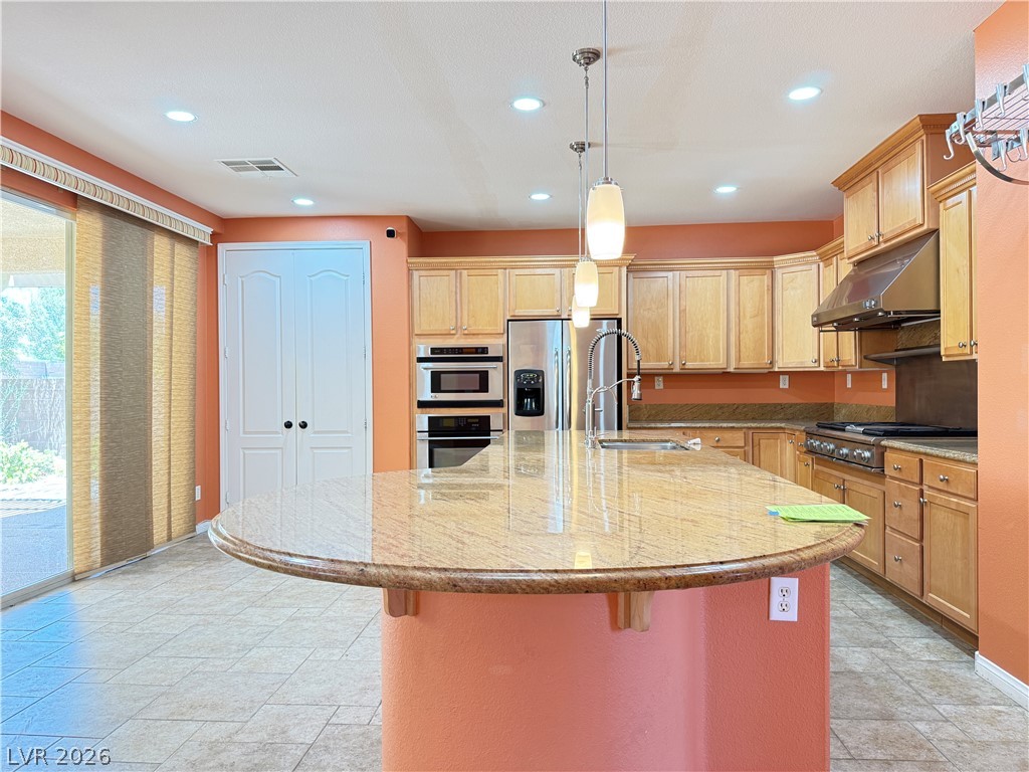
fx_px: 713
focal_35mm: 24
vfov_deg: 56.8
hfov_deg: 71.6
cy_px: 386
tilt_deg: -1.0
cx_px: 514
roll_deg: -0.1
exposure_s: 1/60
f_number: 1.78
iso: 320
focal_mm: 6.76
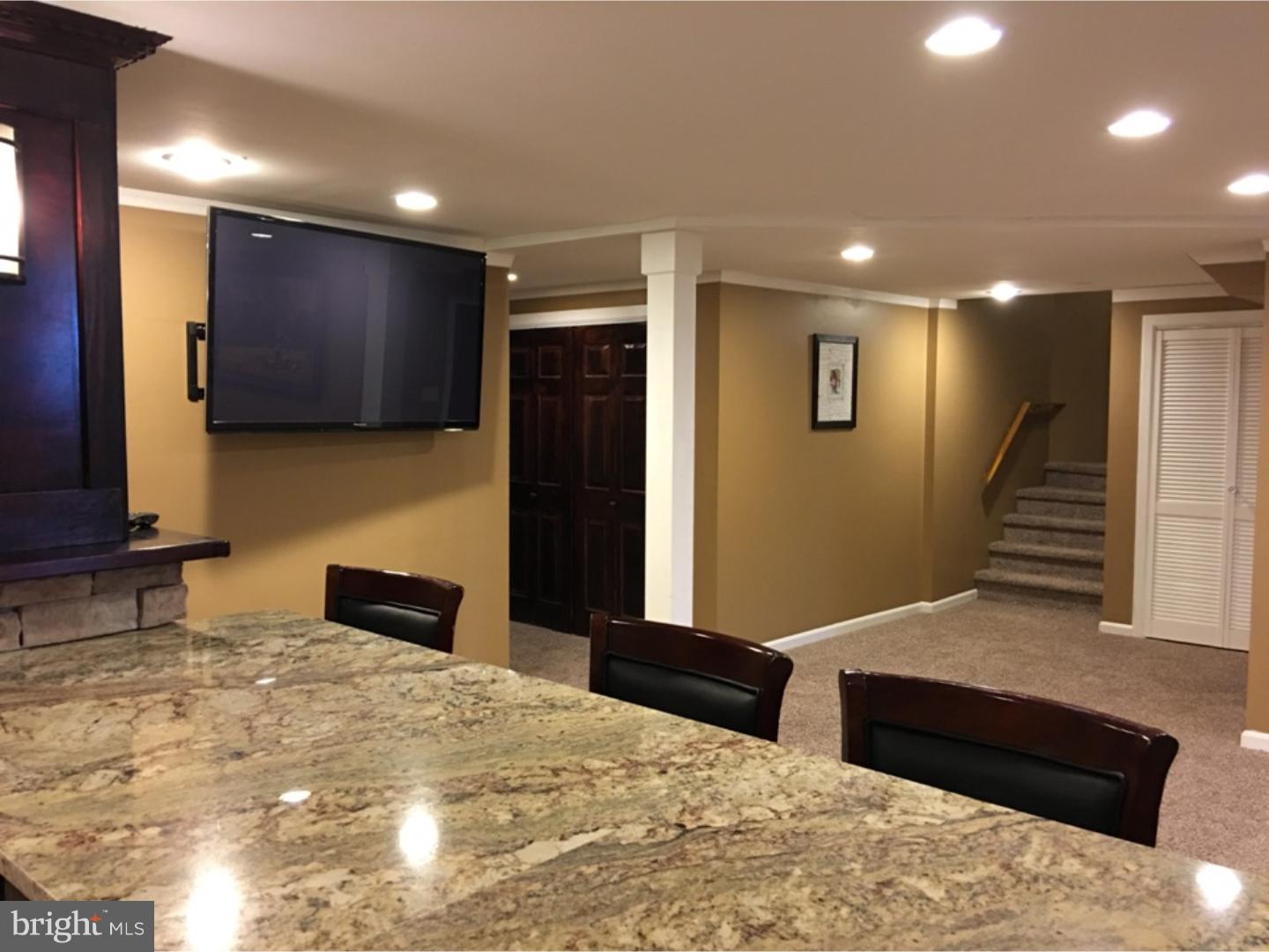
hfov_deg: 61.7
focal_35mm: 29
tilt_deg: -6.1
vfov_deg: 48.2
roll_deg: -0.4
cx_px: 634
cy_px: 476
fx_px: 1063
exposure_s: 1/8
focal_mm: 4.15
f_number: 2.2
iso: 80
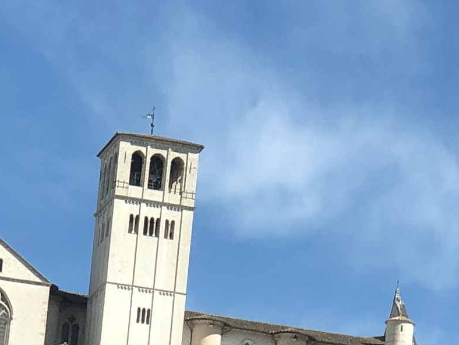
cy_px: 692
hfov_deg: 7.5
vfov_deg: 5.5
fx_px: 3501
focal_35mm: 264
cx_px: 128
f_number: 2.4
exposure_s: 1/714
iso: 16
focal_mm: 6
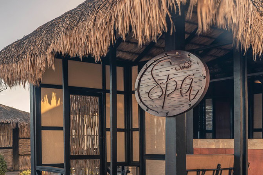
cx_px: 60
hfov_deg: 38.4
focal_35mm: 50
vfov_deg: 26.6
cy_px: 136
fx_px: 365
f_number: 10
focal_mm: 28
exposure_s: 1/1.67
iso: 50
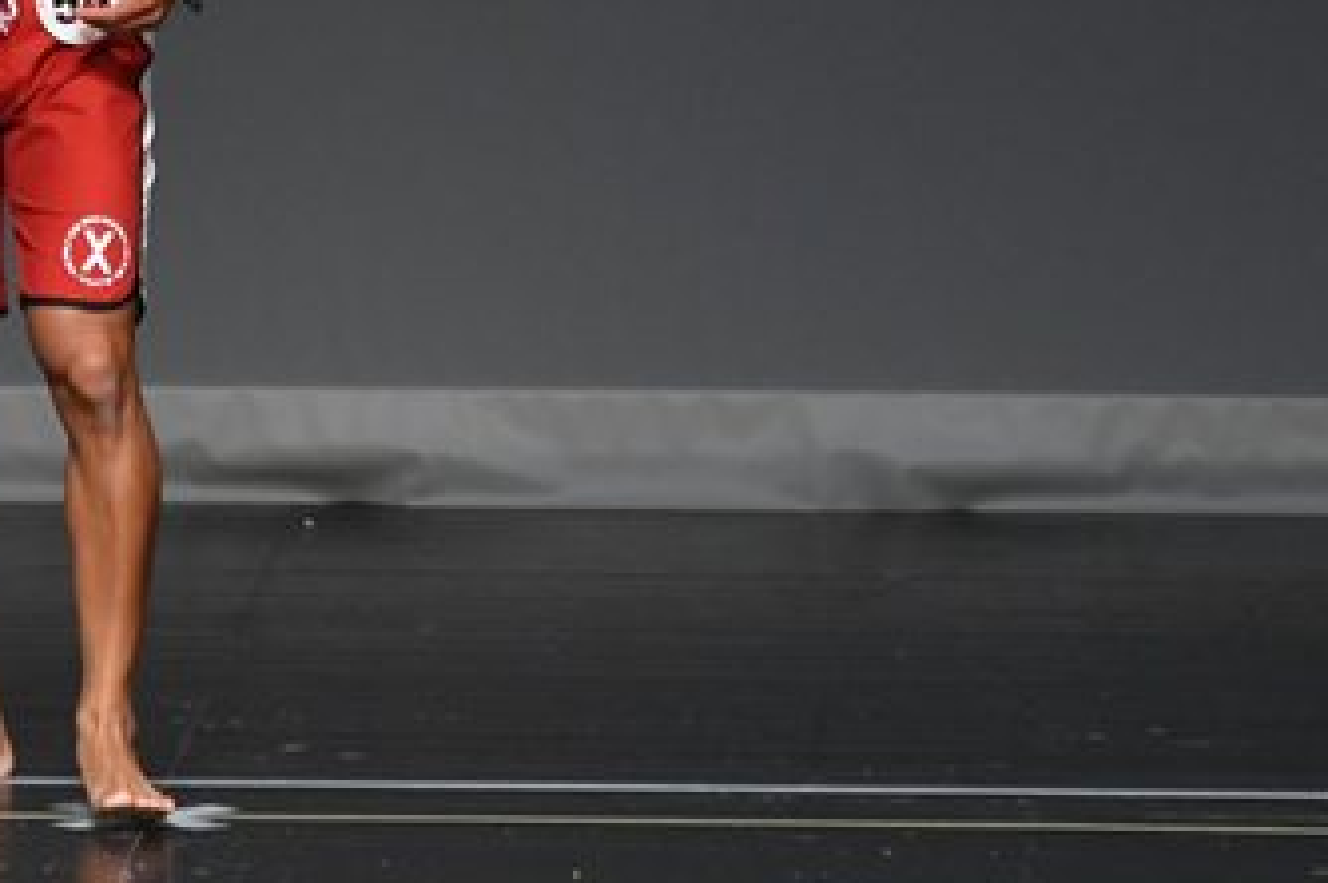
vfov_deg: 1.9
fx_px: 26976
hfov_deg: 2.8
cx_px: 78
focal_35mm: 732
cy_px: -64
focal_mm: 210
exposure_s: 1/400
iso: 2500
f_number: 5.6
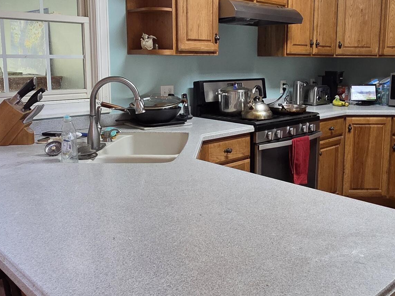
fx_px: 388
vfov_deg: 41.7
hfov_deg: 53.6
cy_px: 127
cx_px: 236
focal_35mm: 34
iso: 320
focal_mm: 2.2
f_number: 2.2
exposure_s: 1/60
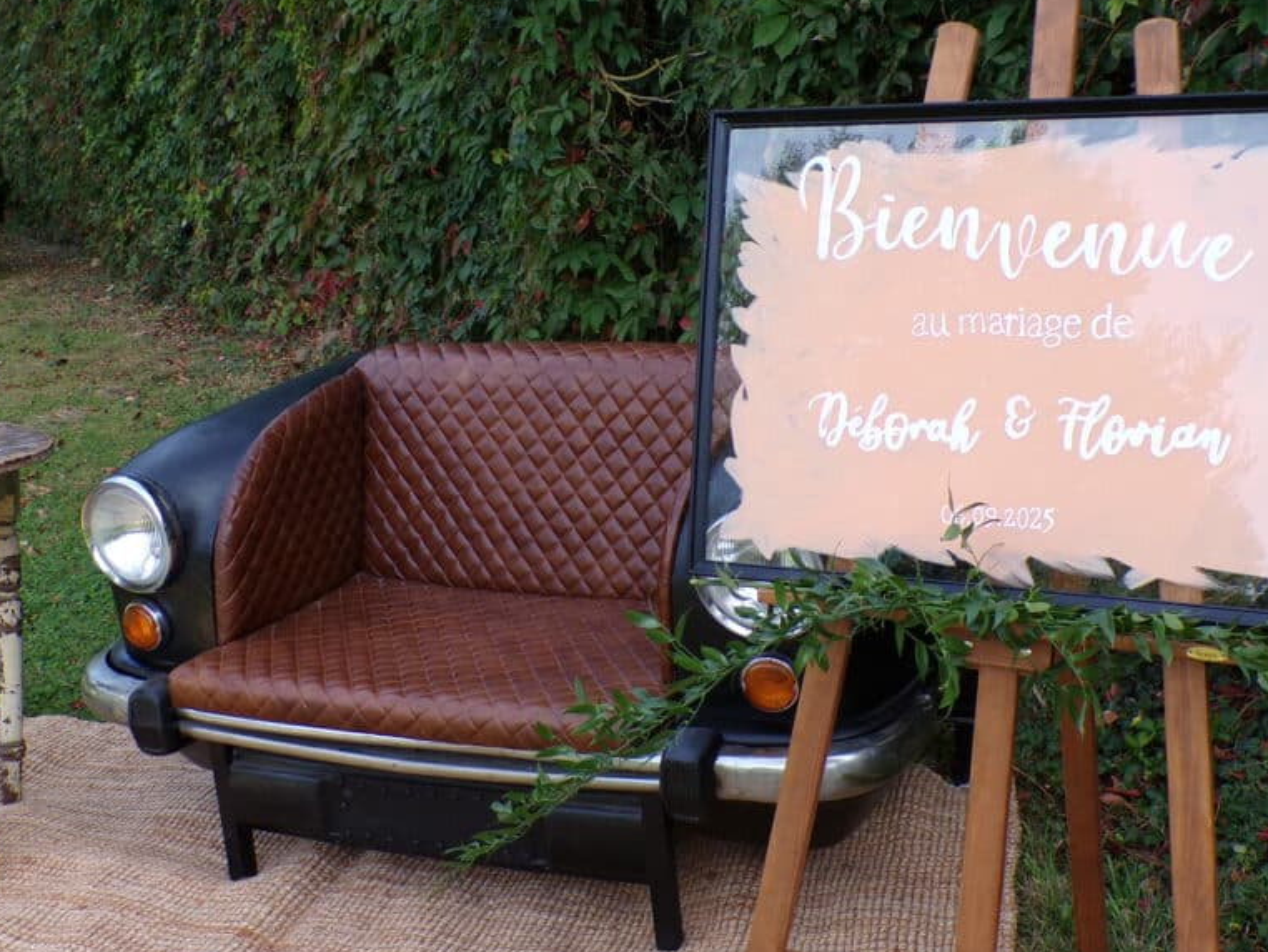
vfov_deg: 33.6
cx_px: 752
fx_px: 1576
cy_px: 548
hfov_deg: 43.6
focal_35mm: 43
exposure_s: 1/320
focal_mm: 5.8
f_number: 3.2
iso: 100
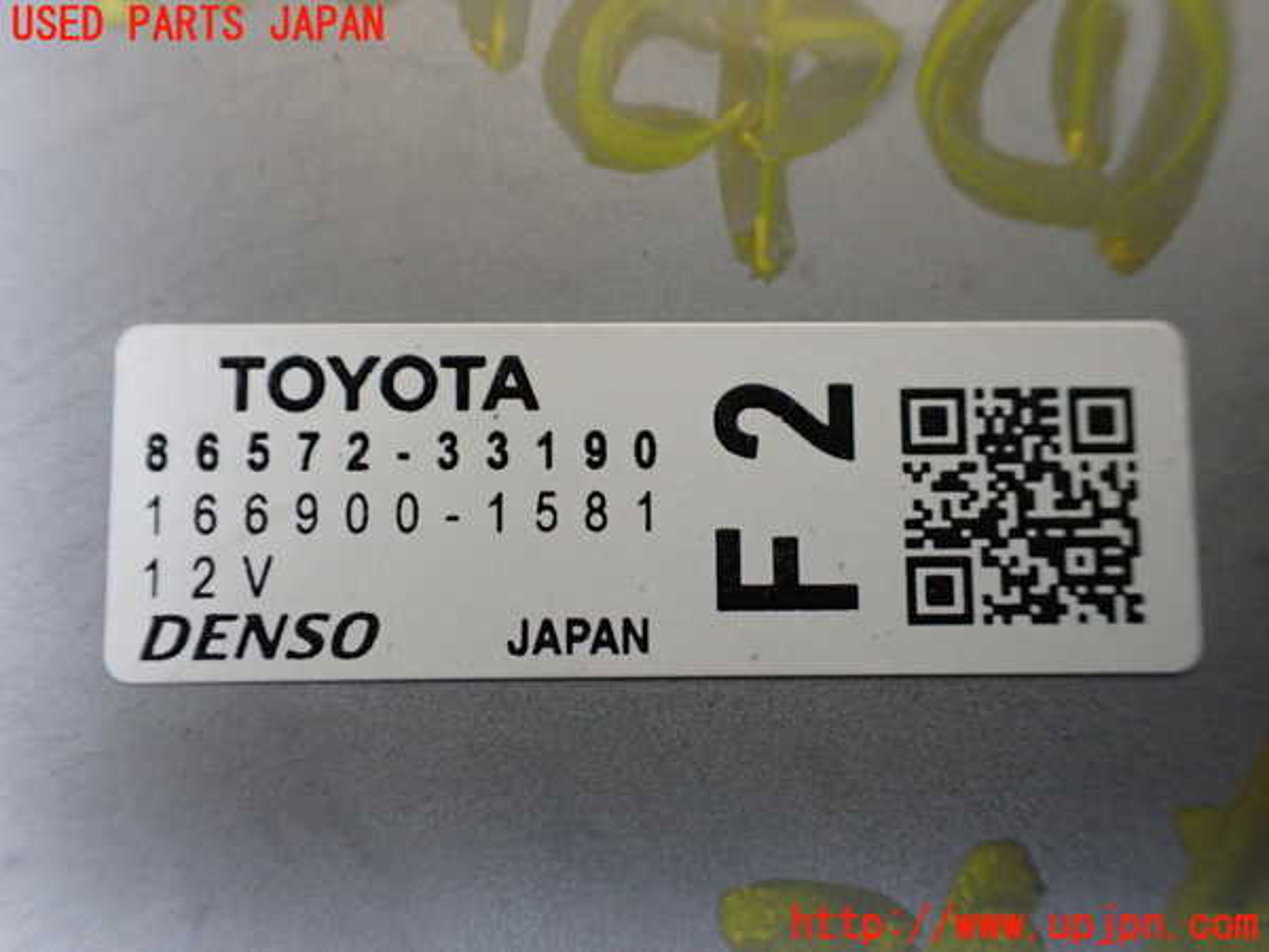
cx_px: 634
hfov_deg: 60.0
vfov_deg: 46.8
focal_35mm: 30
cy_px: 476
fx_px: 1100
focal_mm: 5.4
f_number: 2.3
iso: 800
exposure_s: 1/100
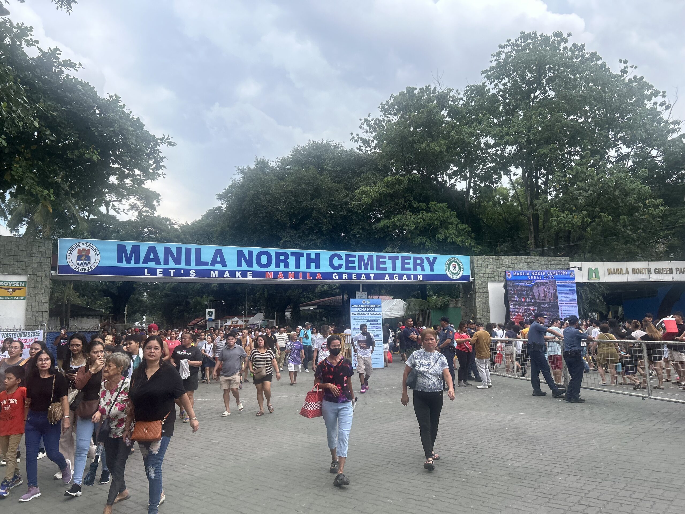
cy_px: 257
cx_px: 342
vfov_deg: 53.1
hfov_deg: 67.3
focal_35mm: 26
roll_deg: +2.1
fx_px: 515
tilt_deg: +6.0
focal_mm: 5.7
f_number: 1.5
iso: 50
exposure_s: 1/1295
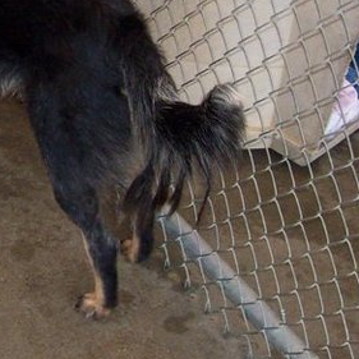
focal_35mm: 87
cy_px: 35
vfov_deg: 19.6
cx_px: -8
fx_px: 1021
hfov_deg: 19.3
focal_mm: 6
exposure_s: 1/64
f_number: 2.7
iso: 200
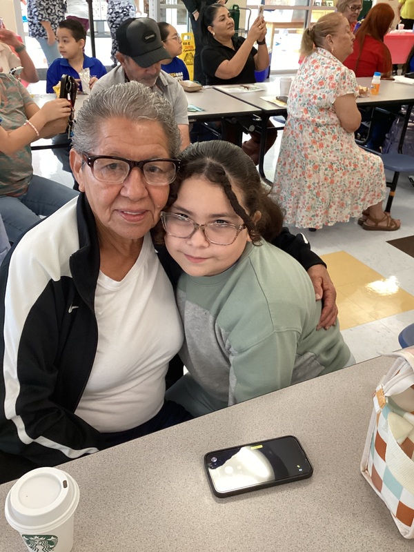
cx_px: 207
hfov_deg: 45.4
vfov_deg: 58.4
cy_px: 276
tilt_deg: -30.0
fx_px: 494
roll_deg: -3.8
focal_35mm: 31
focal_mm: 3.3
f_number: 2.4
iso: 250
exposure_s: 1/33
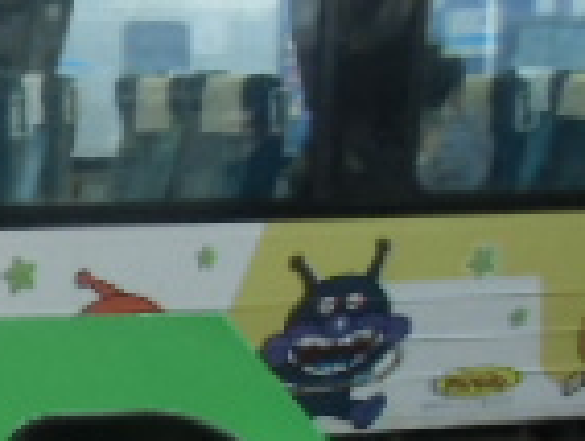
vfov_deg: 13.3
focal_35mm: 108
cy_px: 561
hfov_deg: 16.4
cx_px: -325
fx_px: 1828
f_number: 3
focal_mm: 4.24
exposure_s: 1/80
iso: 400
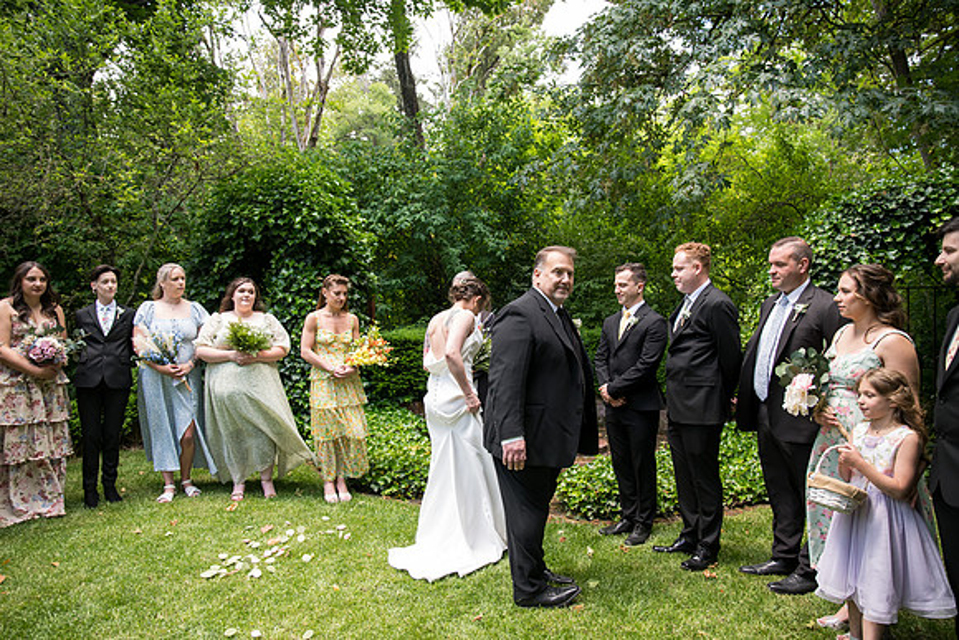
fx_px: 639
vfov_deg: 53.2
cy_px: 320
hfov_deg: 73.7
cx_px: 480
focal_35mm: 24
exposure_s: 1/400
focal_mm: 24
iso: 640
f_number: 3.5
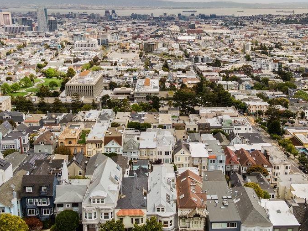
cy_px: 109
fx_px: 391
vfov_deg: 32.9
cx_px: 181
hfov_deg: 42.8
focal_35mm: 44
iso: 100
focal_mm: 5
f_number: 3
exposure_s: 1/1000
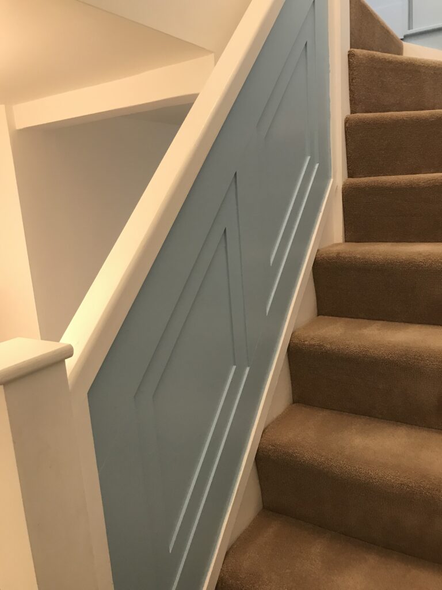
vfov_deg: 63.4
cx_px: 221
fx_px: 477
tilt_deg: -11.3
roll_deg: +3.8
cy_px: 295
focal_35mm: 28
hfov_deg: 49.7
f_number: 1.8
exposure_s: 1/25
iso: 40
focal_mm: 3.99
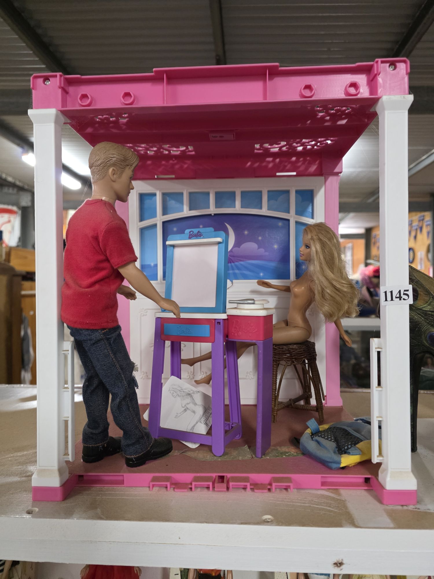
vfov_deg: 73.9
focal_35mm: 23
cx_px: 217
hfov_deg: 58.9
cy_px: 290
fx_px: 384
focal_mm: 6.3
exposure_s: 1/100
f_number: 1.7
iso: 1000
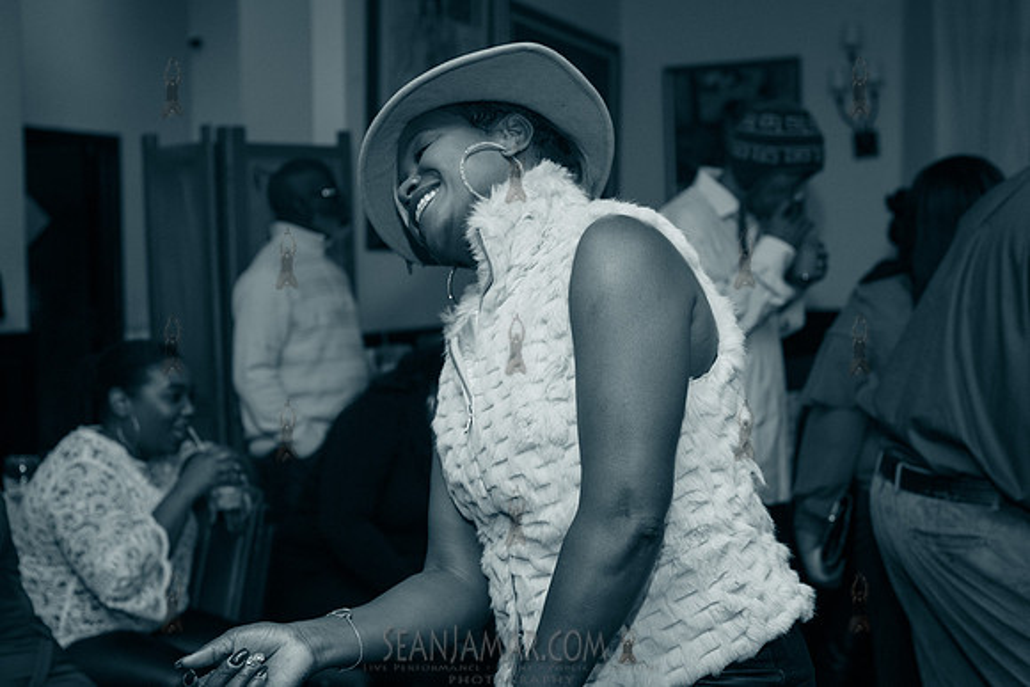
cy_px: 344
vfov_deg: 24.2
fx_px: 1603
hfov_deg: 35.6
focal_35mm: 56
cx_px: 515
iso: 2000
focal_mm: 56
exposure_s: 1/250
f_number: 4.5
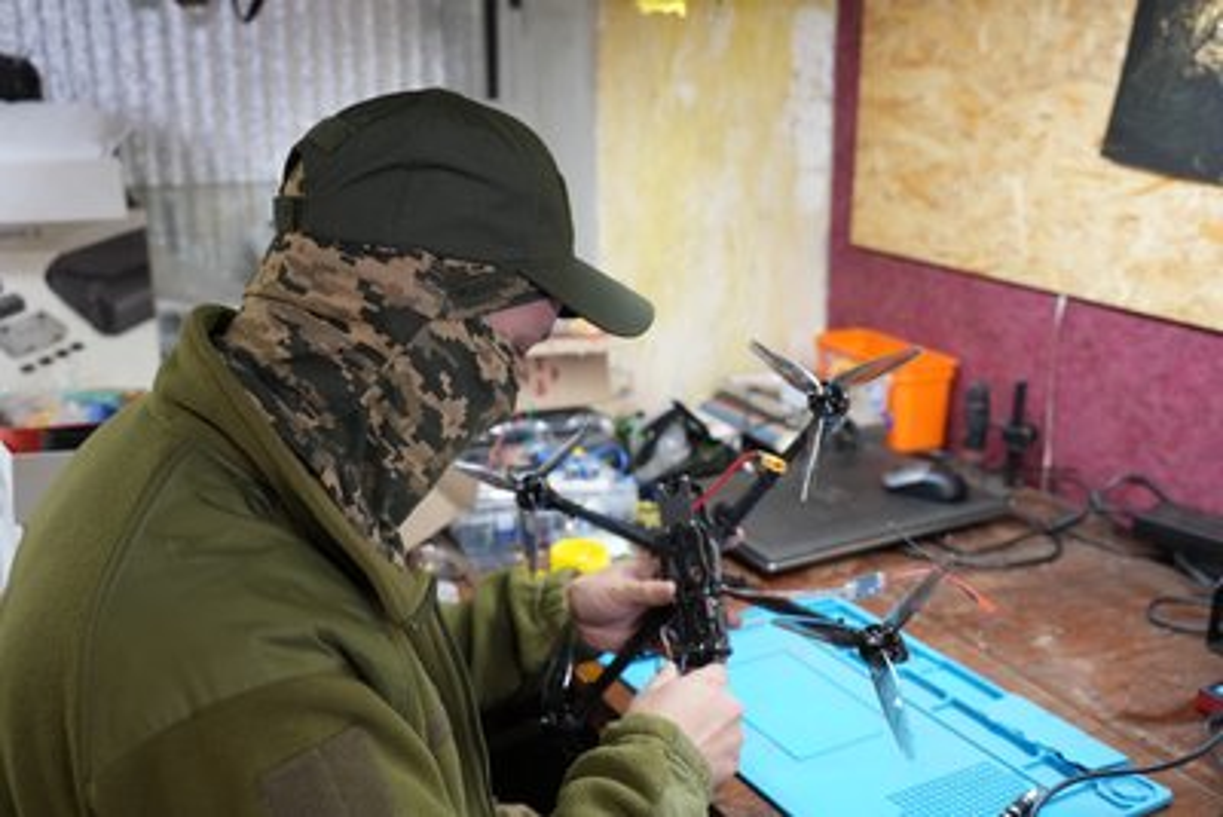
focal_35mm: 38
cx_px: 612
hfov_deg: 50.7
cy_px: 408
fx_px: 1291
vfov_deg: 35.1
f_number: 4
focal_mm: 38
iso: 1250
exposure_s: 1/160
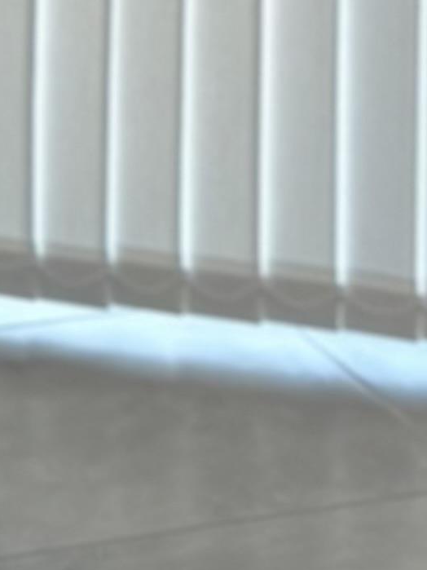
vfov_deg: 6.7
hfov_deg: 5.1
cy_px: -940
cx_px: 1177
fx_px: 4557
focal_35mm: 277
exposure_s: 1/264
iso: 80
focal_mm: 6.86
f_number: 1.78
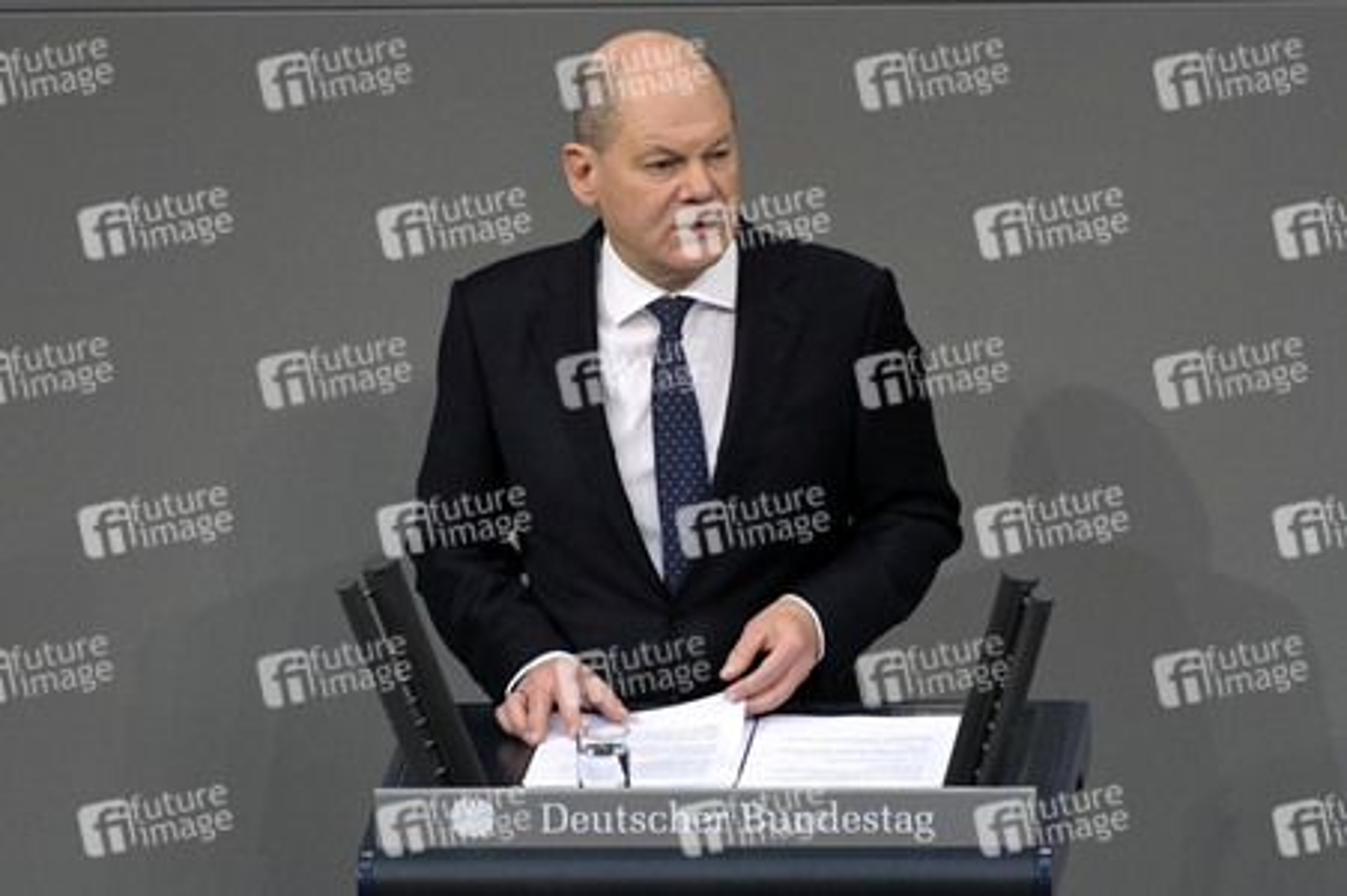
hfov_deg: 4.1
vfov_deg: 2.7
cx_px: 674
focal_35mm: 500
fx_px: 18694
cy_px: 448
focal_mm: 500
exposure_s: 1/400
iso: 10000
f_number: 5.6
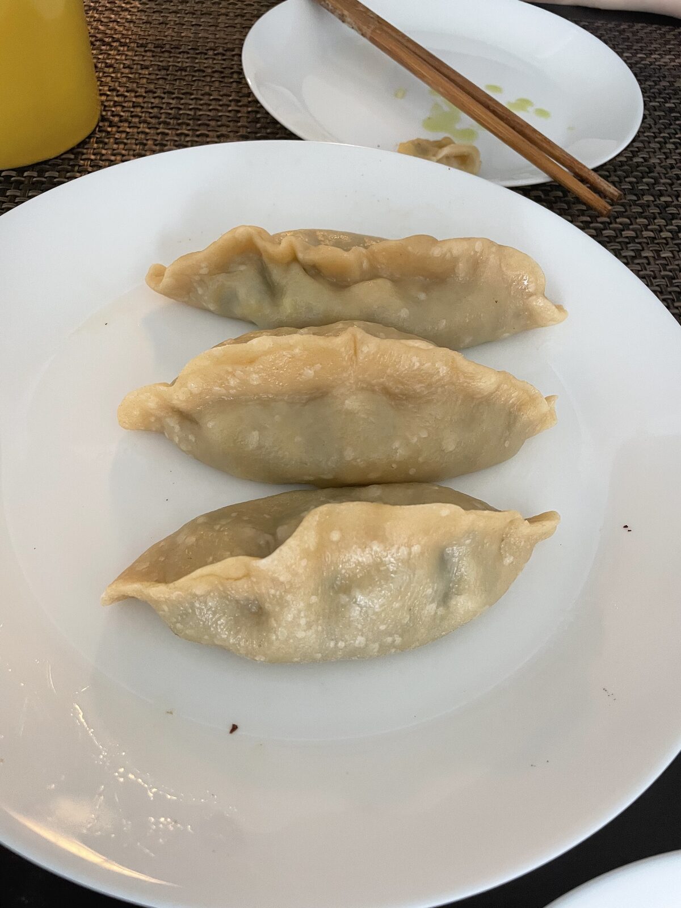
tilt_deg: -55.2
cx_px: 340
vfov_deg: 67.3
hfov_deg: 53.1
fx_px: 682
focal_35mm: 26
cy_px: 454
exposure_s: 1/60
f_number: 1.6
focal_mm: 4.2
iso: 200
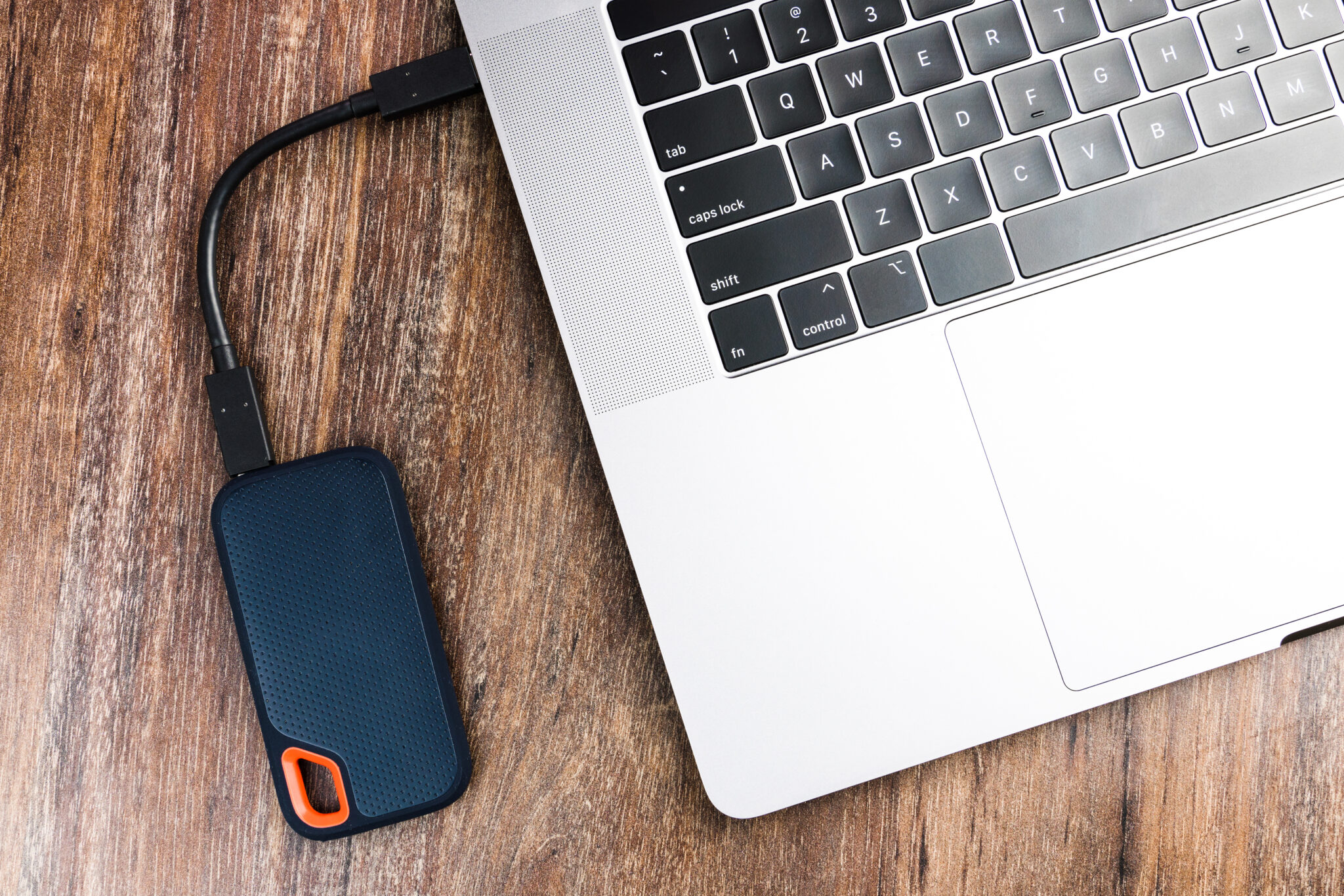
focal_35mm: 46
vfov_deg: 28.9
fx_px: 1736
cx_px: 672
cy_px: 448
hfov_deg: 42.3
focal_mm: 31
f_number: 8
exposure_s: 1/40
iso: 100
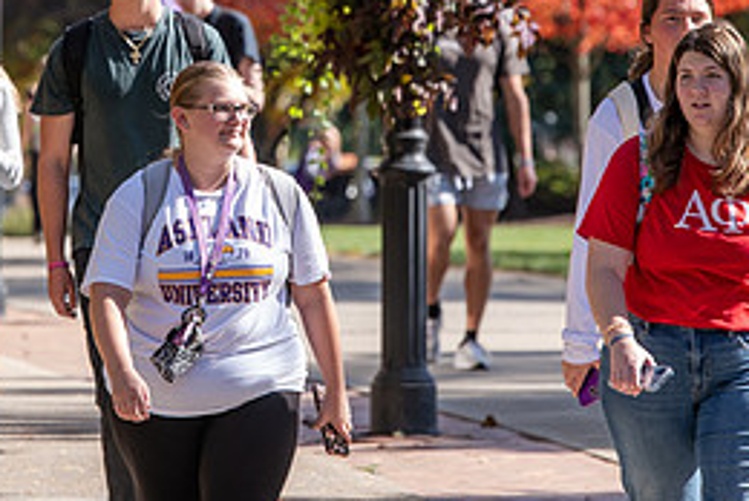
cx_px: 153
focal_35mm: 401
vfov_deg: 3.4
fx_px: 8352
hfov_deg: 5.1
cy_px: 10
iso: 160
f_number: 5.6
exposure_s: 1/250
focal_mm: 180
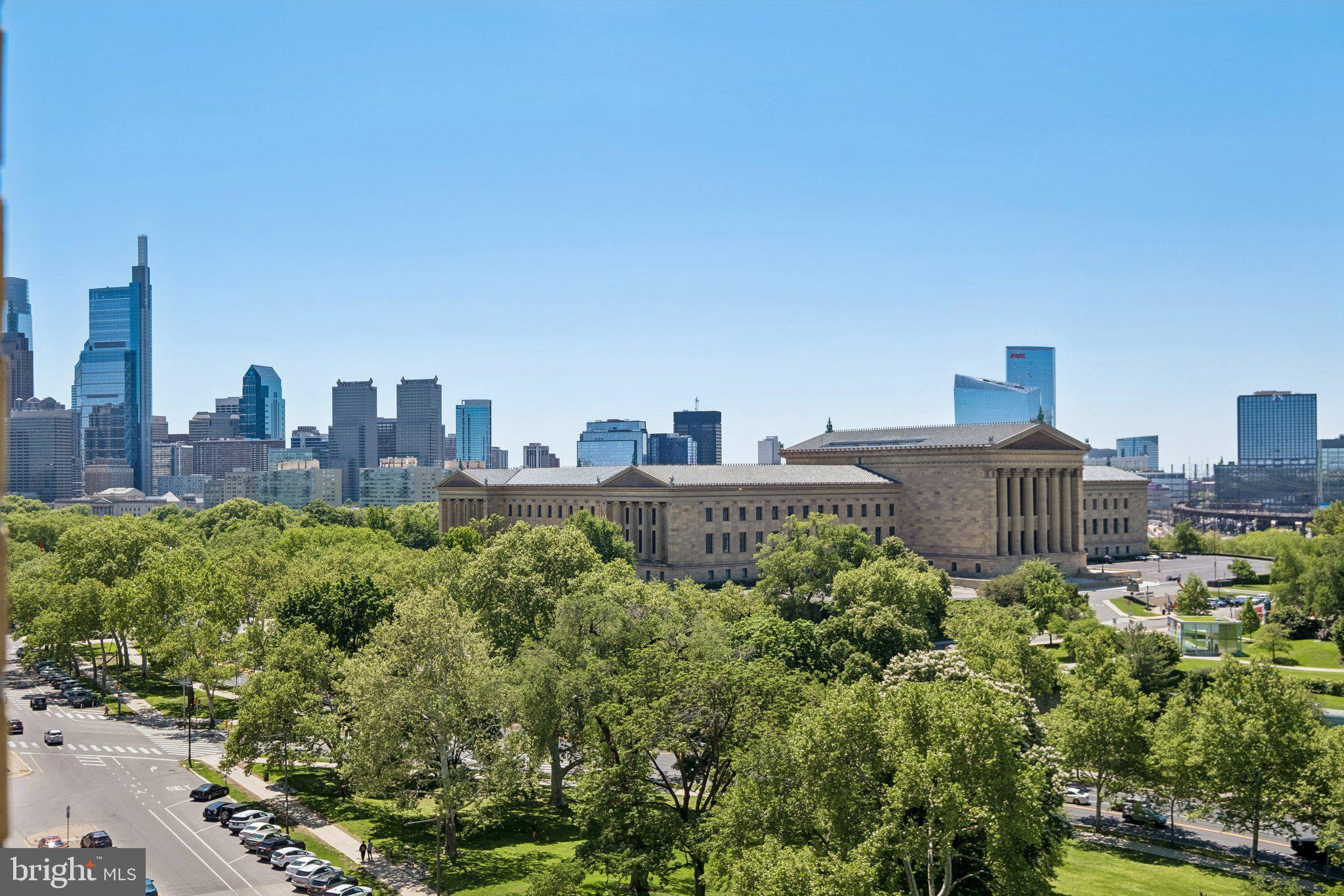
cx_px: 672
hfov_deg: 53.1
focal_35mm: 36
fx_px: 1344
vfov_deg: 36.9
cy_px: 448
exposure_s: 1/800
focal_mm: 24
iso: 250
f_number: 8
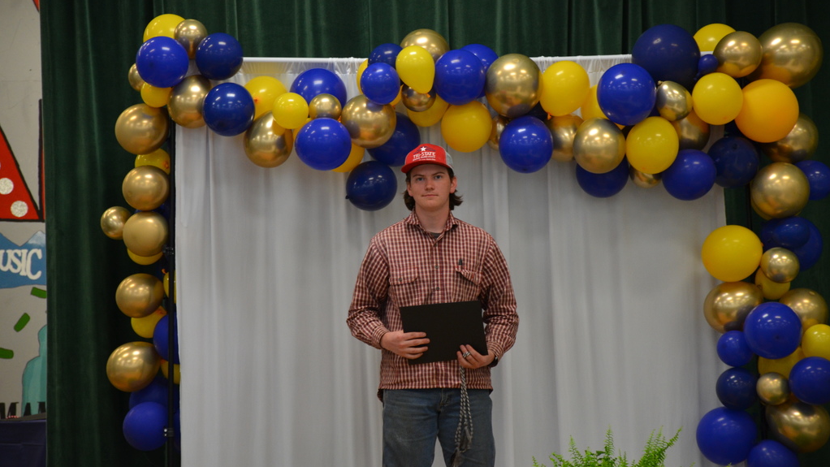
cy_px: 208
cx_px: 415
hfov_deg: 12.2
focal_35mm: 176
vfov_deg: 6.9
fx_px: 3874
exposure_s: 1/30
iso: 900
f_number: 5.6
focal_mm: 112
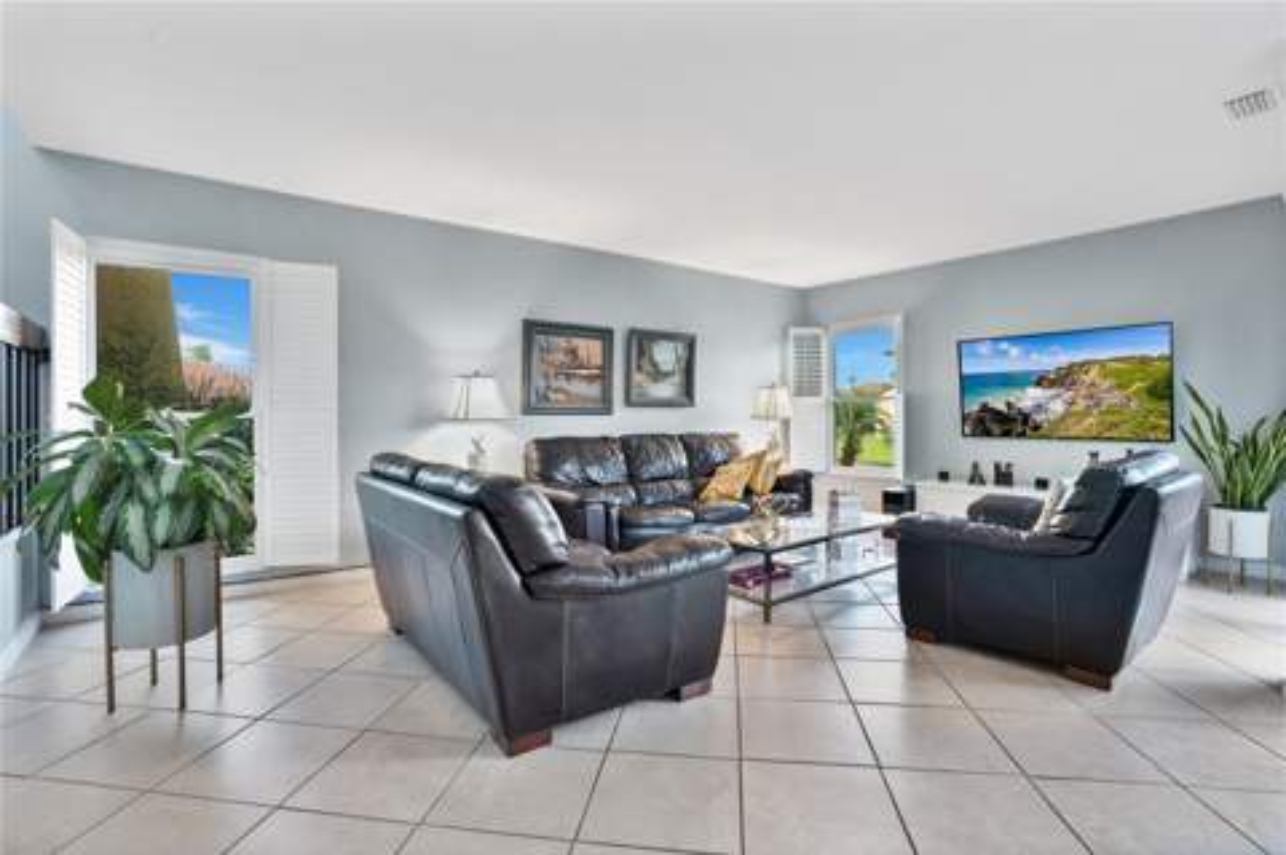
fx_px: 571
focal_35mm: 16
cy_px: 428
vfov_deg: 73.6
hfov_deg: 96.8
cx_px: 643
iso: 640
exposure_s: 1/1.67
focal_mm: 16
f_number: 8
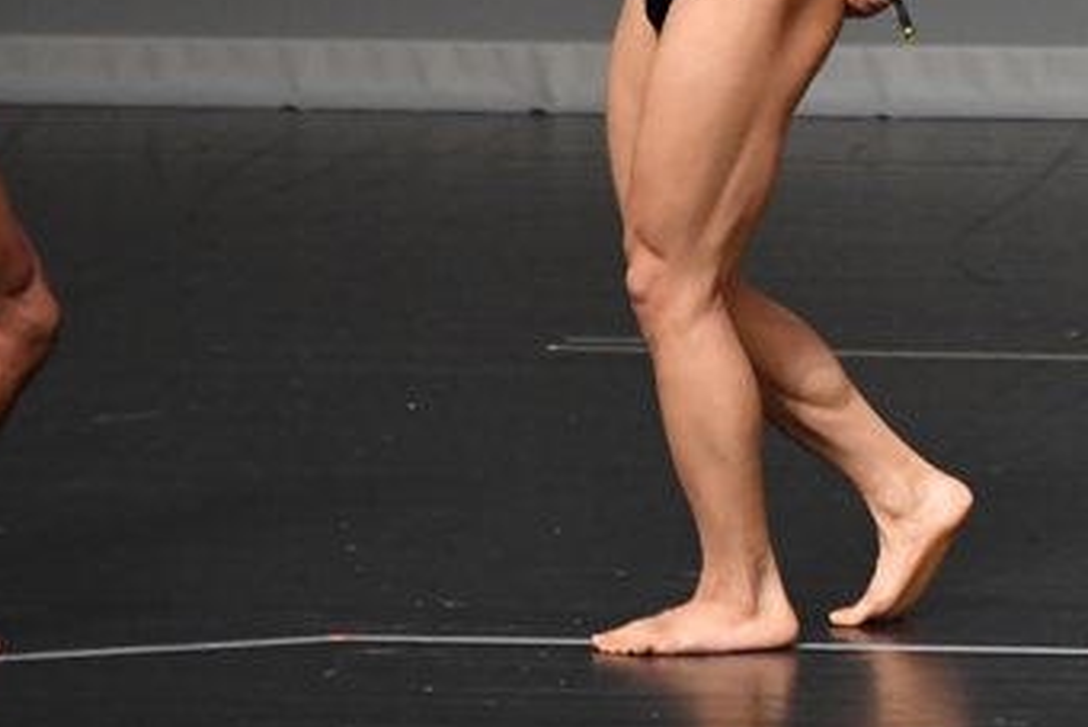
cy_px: 6
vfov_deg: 1.9
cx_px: 1211
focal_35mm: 717
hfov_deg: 2.9
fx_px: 21677
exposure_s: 1/400
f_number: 5.6
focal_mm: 210
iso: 4500
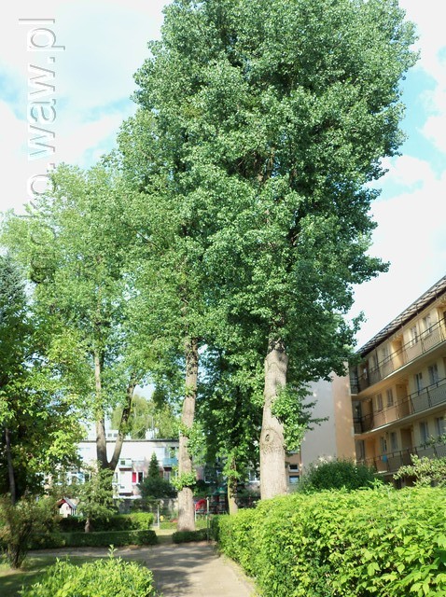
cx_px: 223
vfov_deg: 54.0
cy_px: 298
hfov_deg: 41.7
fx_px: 586
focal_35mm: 34
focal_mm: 5.7
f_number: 2.9
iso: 80
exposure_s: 1/320
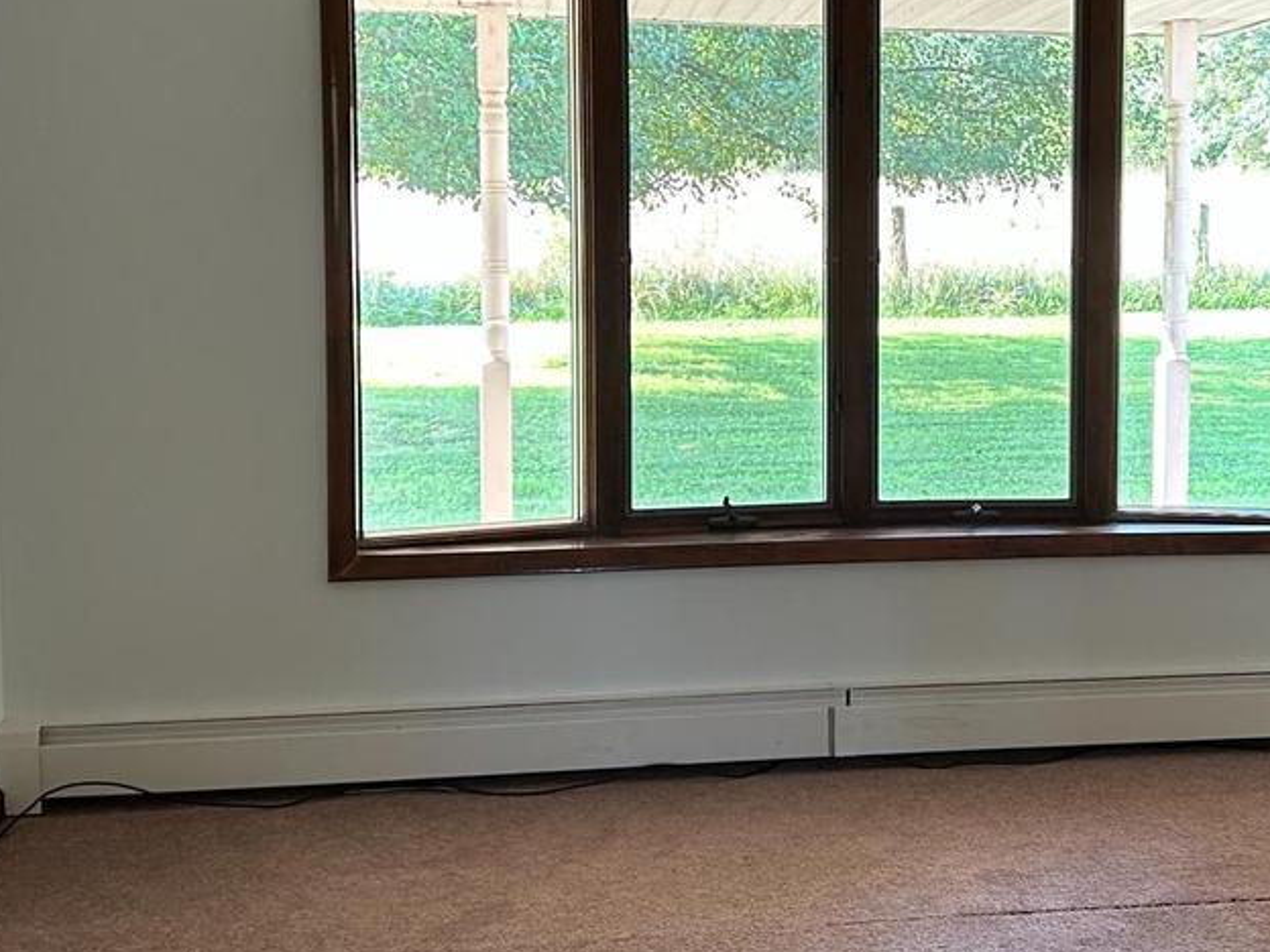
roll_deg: +0.1
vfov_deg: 24.4
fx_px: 2201
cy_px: 370
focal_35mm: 60
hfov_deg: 31.7
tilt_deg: -4.3
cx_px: 930
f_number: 1.5
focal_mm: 5.7
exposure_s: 1/110
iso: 125
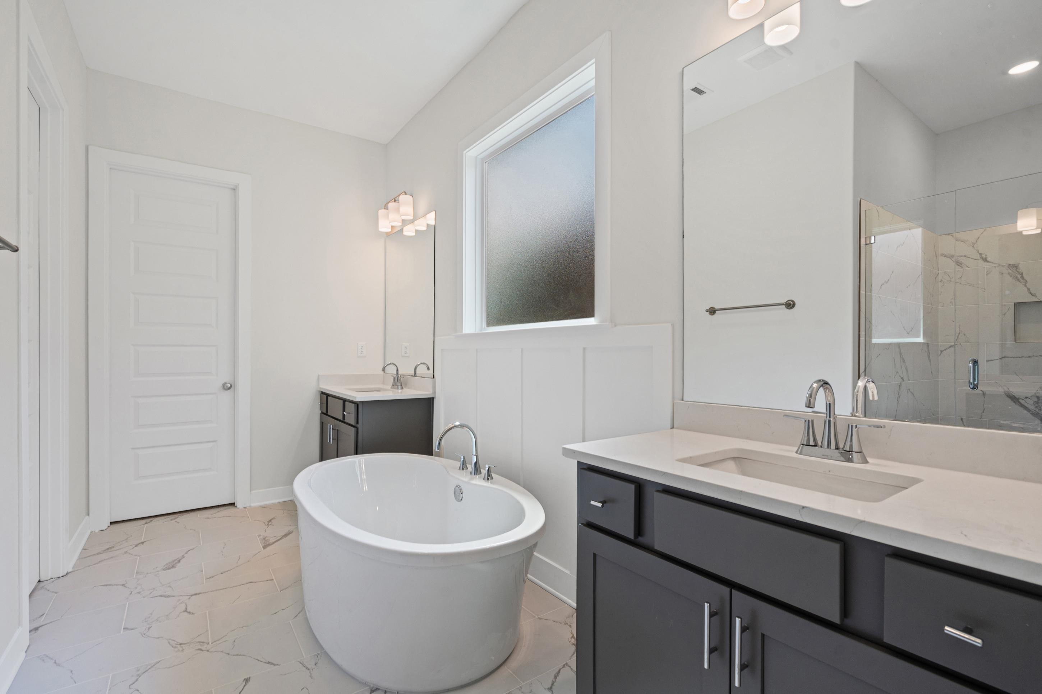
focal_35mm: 16
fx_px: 463
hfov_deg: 96.7
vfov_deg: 73.7
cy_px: 347
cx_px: 521
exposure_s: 1/30
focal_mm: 16
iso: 640
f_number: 8
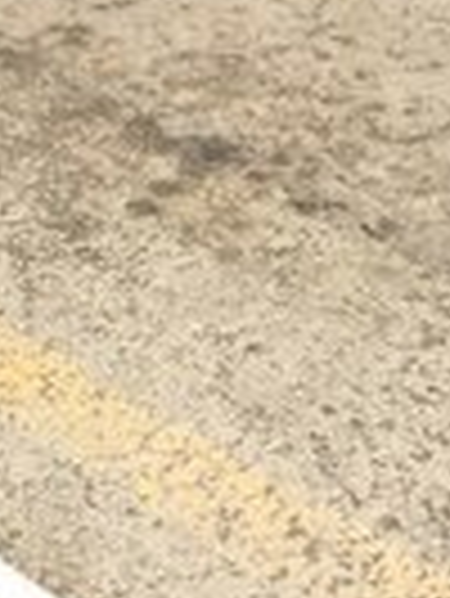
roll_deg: +1.5
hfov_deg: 13.3
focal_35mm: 108
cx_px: -122
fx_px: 1869
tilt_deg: -12.0
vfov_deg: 16.1
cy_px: -391
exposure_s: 1/1582
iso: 32
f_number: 2.2
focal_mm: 4.15
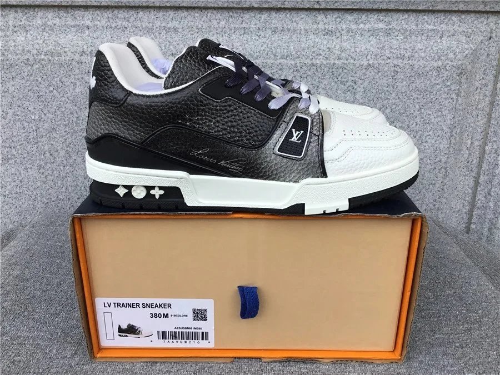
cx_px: 250
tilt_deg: -20.5
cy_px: 188
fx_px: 448
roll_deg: -0.1
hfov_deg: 58.4
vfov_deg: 45.4
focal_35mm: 31
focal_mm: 3.3
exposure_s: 1/476
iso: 25
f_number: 2.4
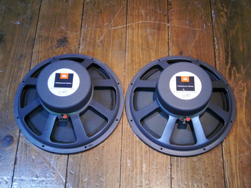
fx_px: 399
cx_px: 126
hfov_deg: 34.9
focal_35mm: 55
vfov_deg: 26.6
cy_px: 94
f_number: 3.6
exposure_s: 1/30
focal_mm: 9.8
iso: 400
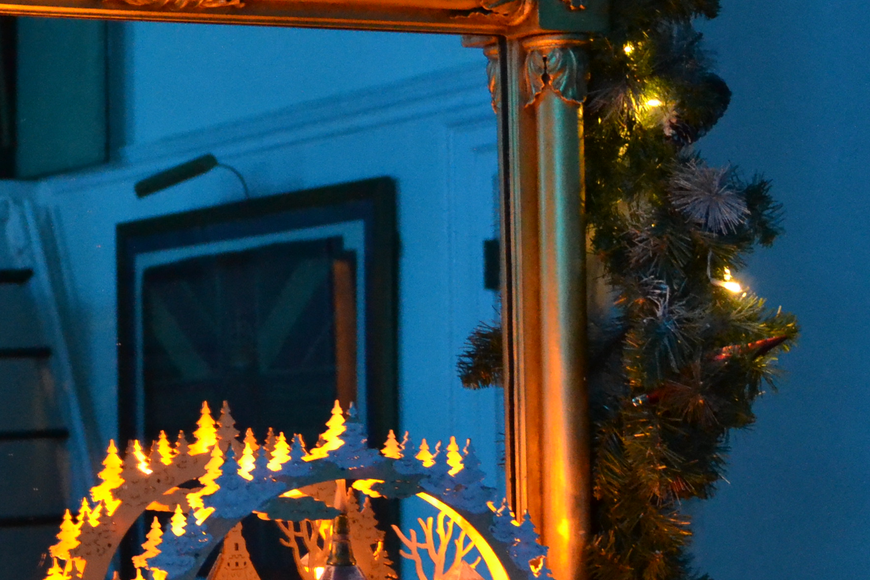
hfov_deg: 18.9
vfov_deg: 13.4
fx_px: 2465
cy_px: 292
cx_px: -167
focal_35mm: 102
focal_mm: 26
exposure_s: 1/50
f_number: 2.8
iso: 3200
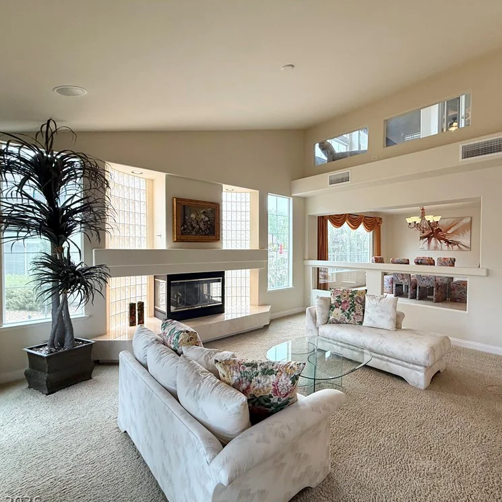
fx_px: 279
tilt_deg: -1.2
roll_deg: -0.1
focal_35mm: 17
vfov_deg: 84.0
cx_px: 313
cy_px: 254
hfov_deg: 82.4
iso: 80
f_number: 2.2
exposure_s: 1/120
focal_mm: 2.22
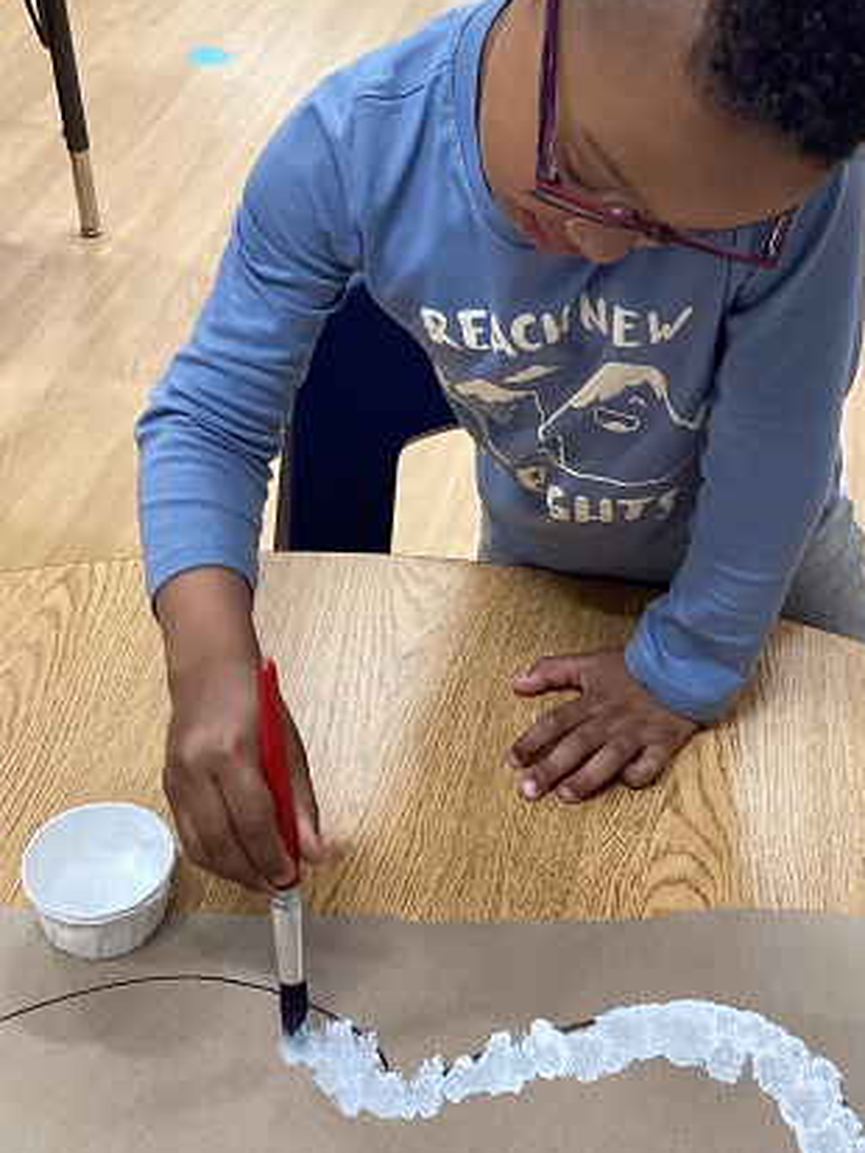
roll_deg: -3.9
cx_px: 519
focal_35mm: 50
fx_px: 1665
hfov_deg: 29.1
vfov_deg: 38.1
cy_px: 491
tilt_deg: -36.9
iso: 100
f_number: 2.4
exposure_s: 1/50
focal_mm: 3.3
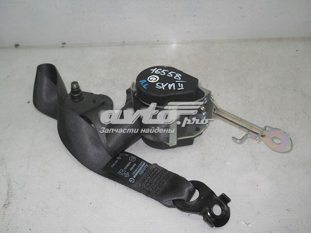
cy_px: 116
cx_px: 156
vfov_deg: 35.1
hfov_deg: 45.8
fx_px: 368
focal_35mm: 41
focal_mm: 6.72
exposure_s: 1/40
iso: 80
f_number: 5.5
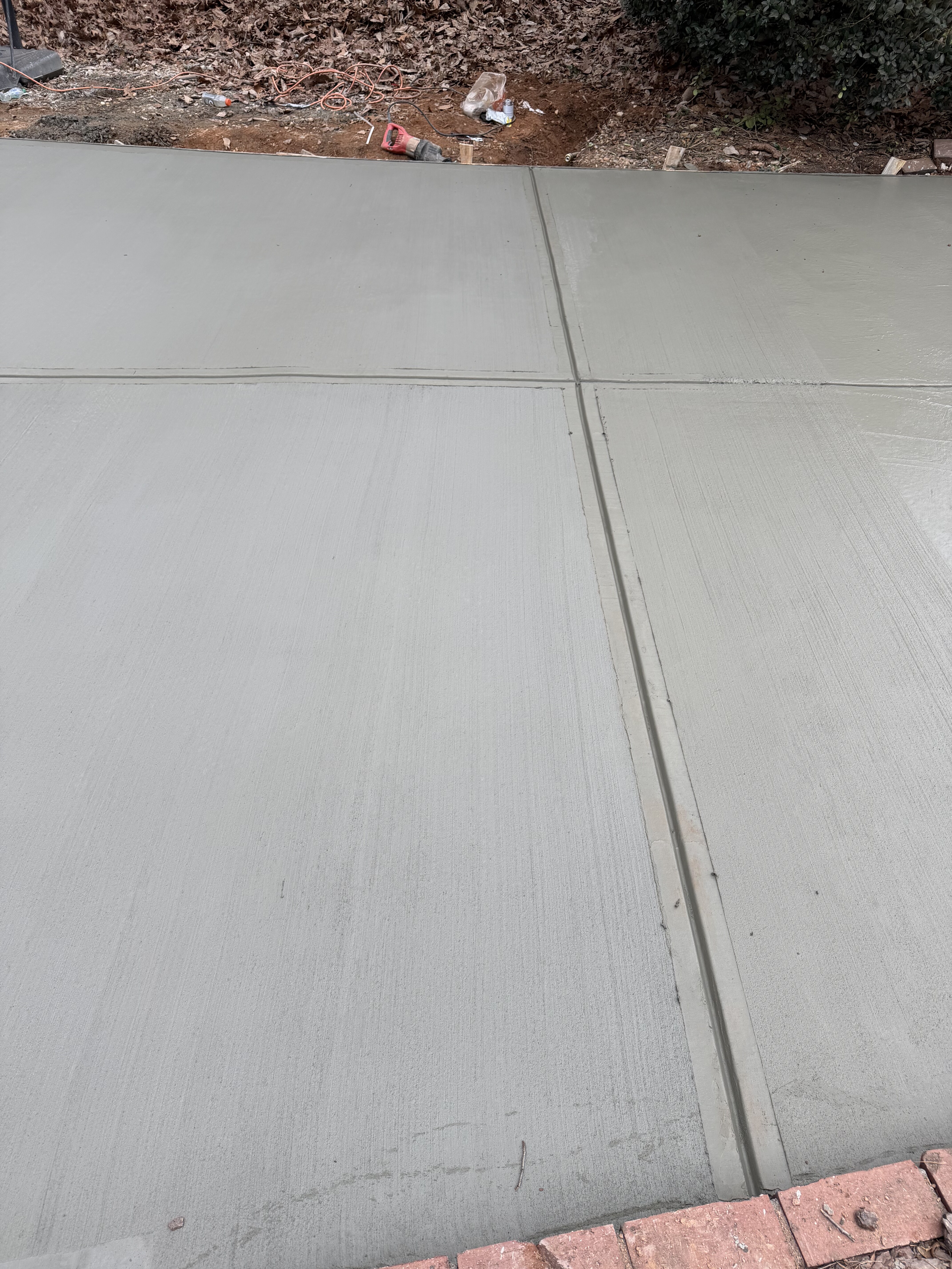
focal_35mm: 24
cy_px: 634
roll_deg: -8.9
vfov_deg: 71.6
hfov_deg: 56.8
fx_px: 880
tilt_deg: -43.2
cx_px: 476
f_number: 1.78
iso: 80
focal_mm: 6.76
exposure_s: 1/391
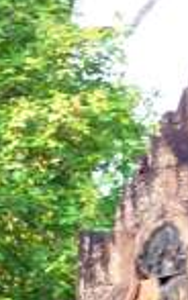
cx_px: -116
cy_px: 571
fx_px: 2129
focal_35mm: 260
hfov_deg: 5.0
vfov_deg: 7.8
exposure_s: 1/30
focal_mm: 7.3
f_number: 3.7
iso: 125
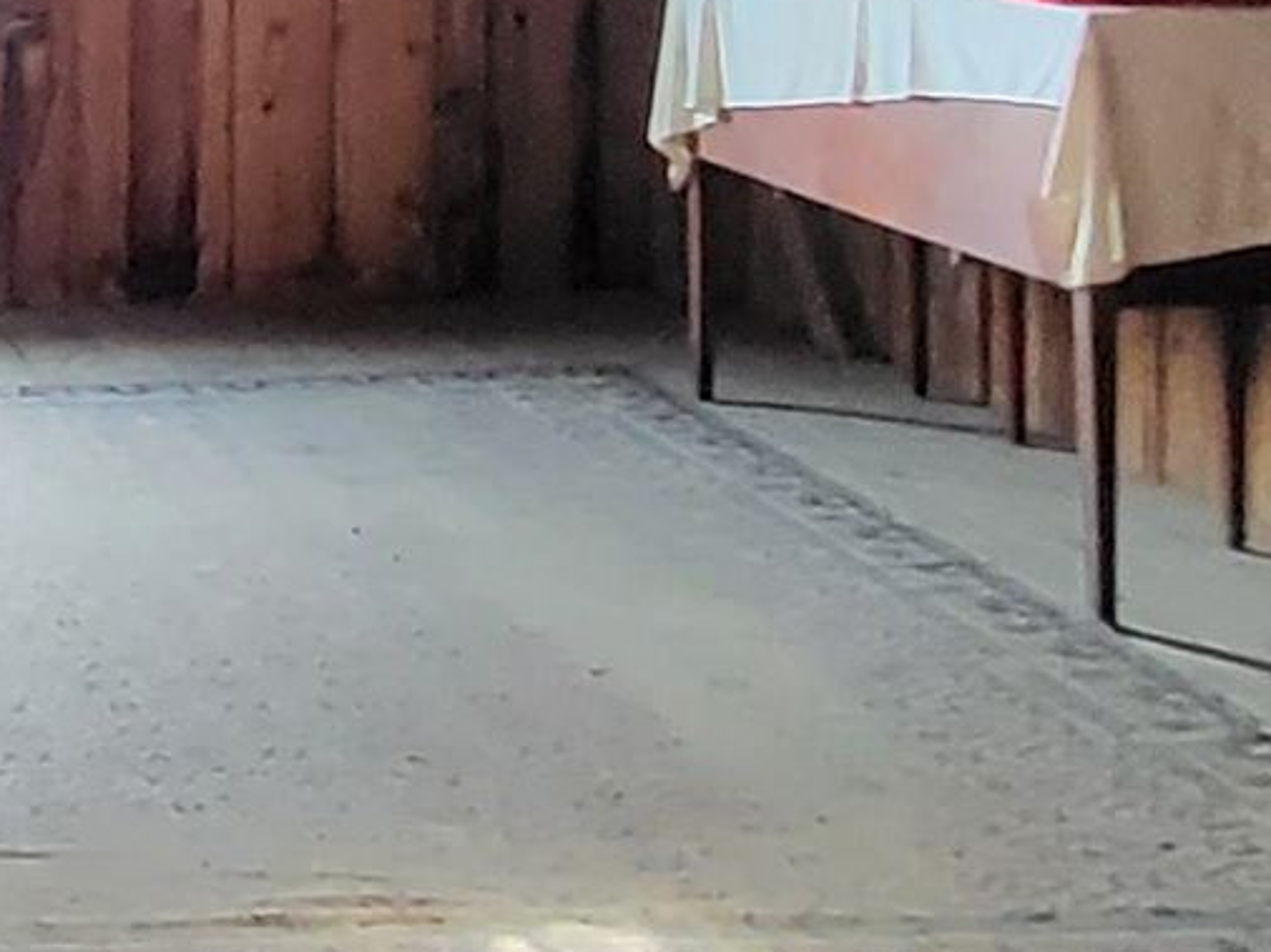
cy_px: -198
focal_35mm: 79
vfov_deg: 17.7
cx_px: -412
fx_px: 2899
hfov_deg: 22.0
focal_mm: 1.74
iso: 500
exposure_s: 1/30
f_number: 2.2
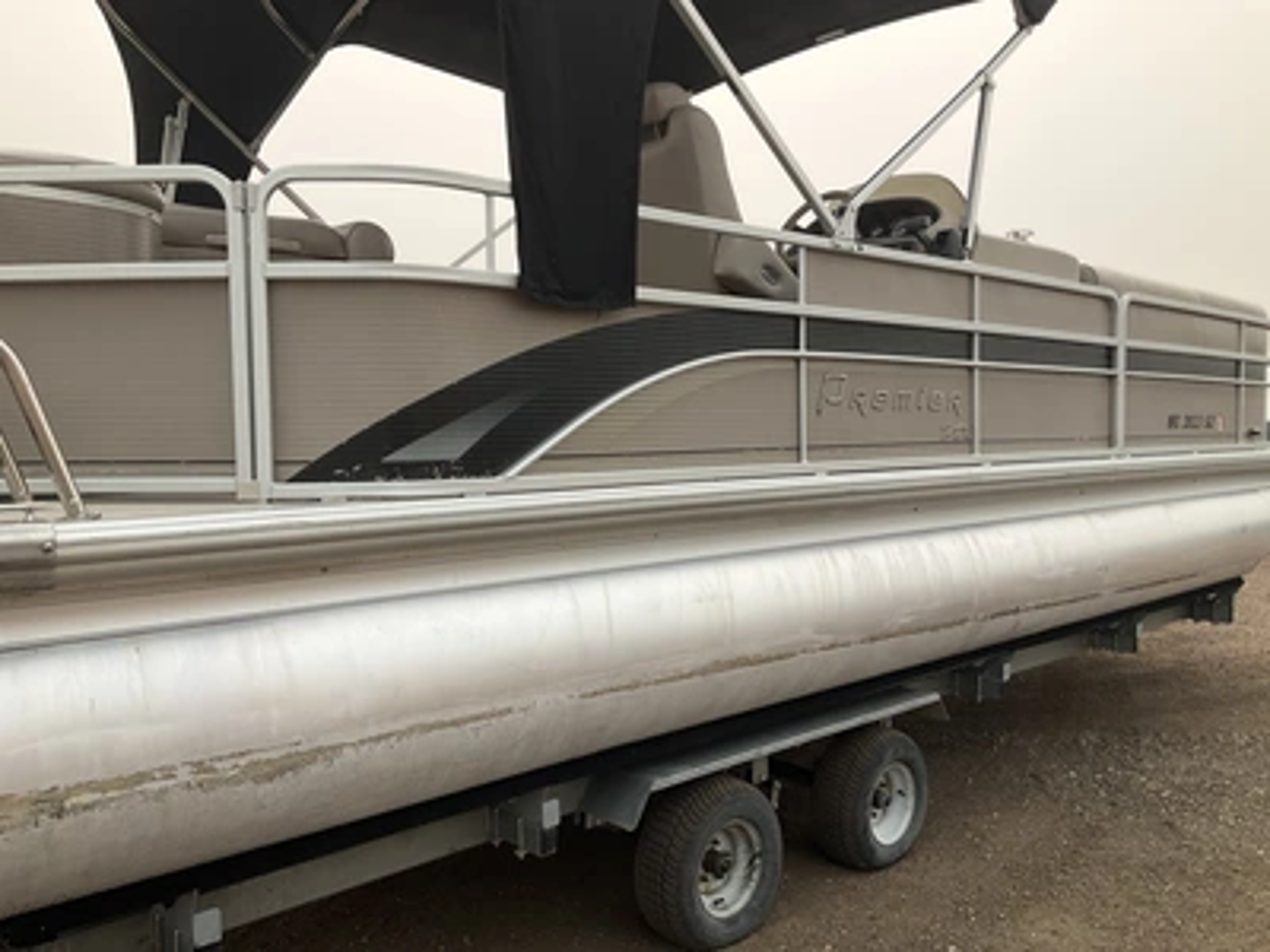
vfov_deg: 48.2
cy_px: 476
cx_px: 635
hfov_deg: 61.7
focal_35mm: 29
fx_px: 1064
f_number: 1.8
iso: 25
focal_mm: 3
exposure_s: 1/1730
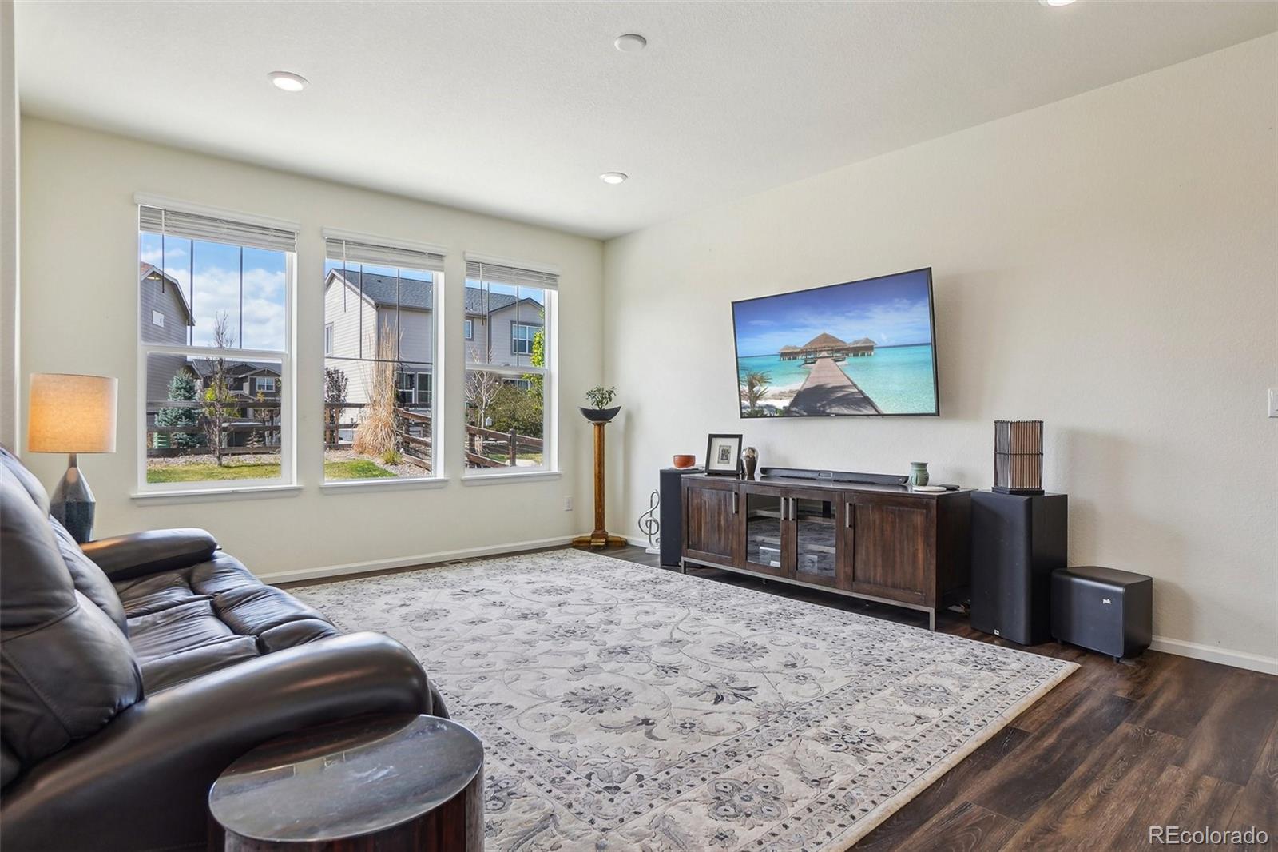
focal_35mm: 18
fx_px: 639
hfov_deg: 90.0
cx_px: 639
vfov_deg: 67.4
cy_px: 426
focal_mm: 12
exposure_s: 1/30
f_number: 8
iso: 160
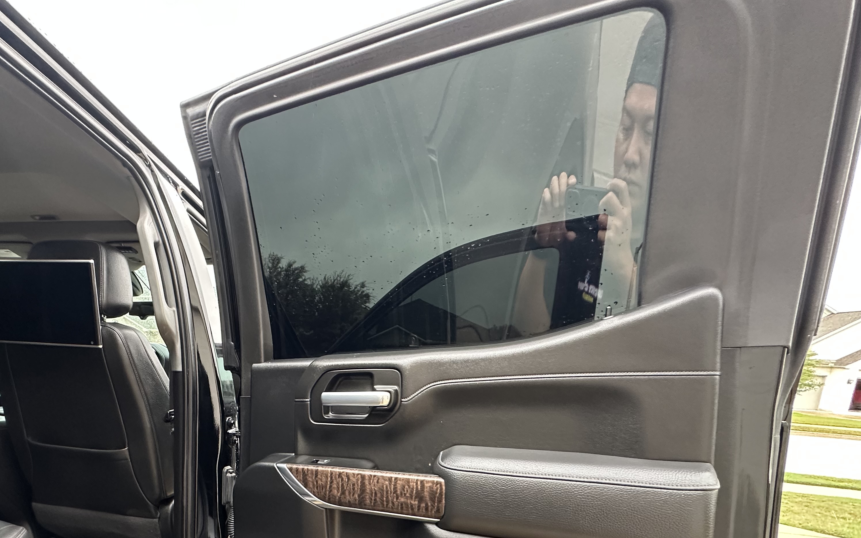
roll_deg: -2.0
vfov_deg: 55.7
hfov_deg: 82.5
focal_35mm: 20
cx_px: 295
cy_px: 425
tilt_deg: -11.0
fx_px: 469
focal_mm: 2.22
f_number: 2.2
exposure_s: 1/60
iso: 320
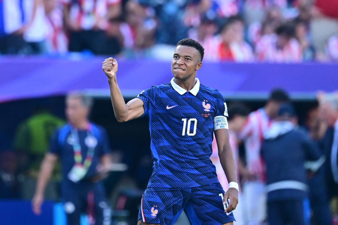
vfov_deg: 2.3
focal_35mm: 600
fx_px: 5632
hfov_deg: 3.4
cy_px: 112
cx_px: 169
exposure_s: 1/3200
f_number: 2.8
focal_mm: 400
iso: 1600
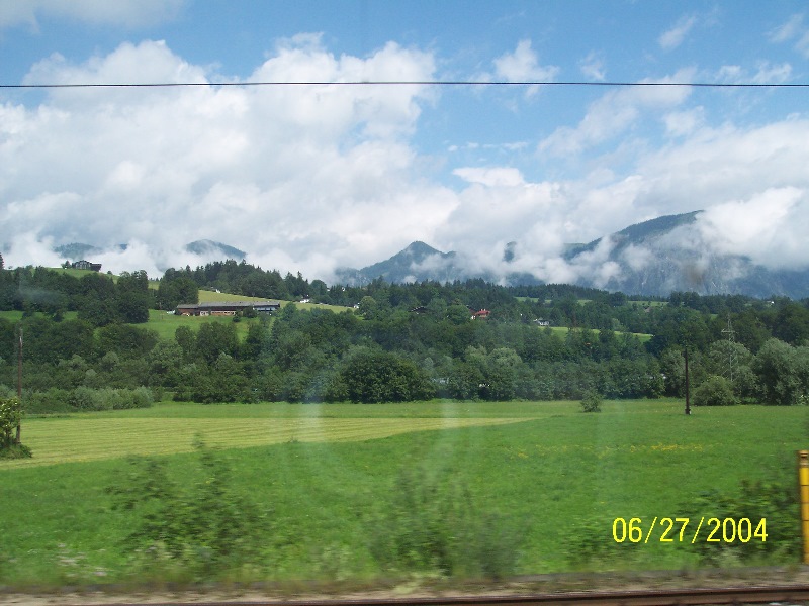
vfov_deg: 37.7
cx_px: 404
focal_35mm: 38
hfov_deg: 49.0
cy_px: 303
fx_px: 888
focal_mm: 8
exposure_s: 1/350
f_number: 4.8
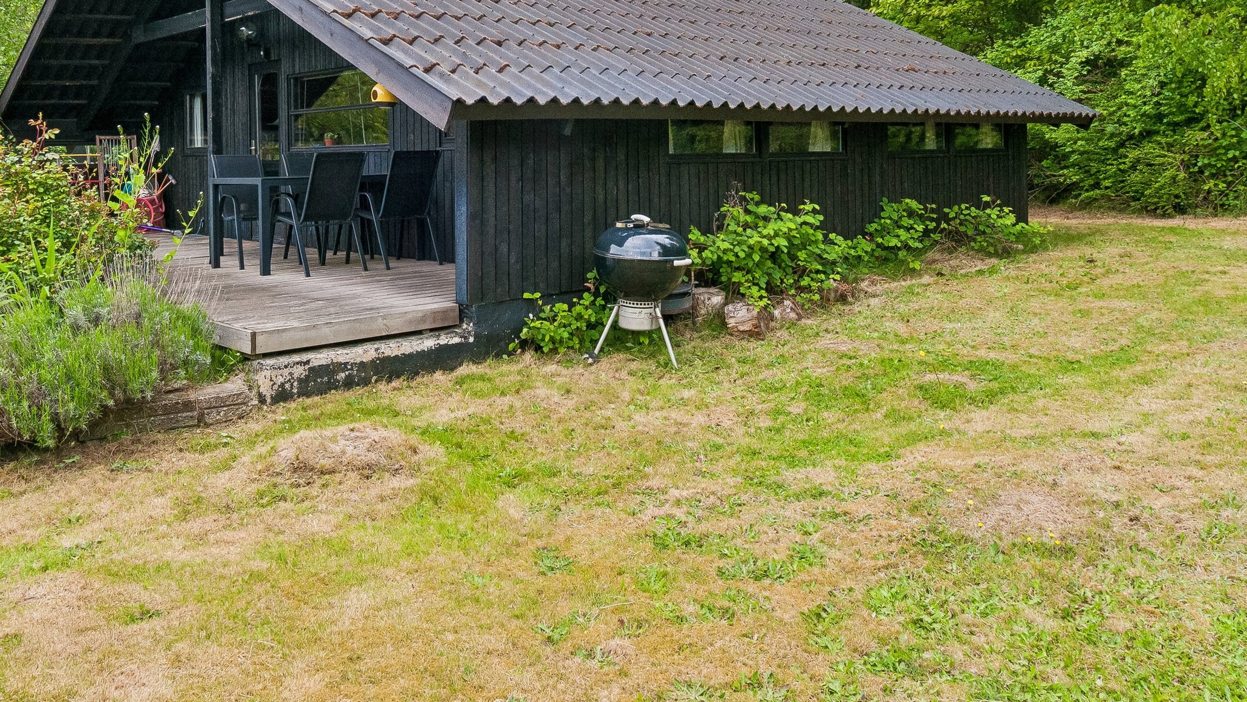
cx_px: 478
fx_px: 1058
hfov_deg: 60.3
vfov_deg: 35.4
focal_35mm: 32
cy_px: 136
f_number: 10
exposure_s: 1/160
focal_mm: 14
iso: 400
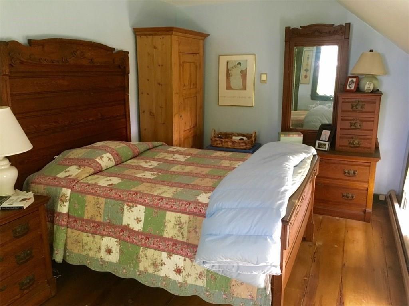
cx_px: 204
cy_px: 153
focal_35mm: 29
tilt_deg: -14.3
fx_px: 342
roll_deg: -0.9
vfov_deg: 48.2
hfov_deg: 61.7
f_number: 2.2
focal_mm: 4.15
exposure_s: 1/15
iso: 200
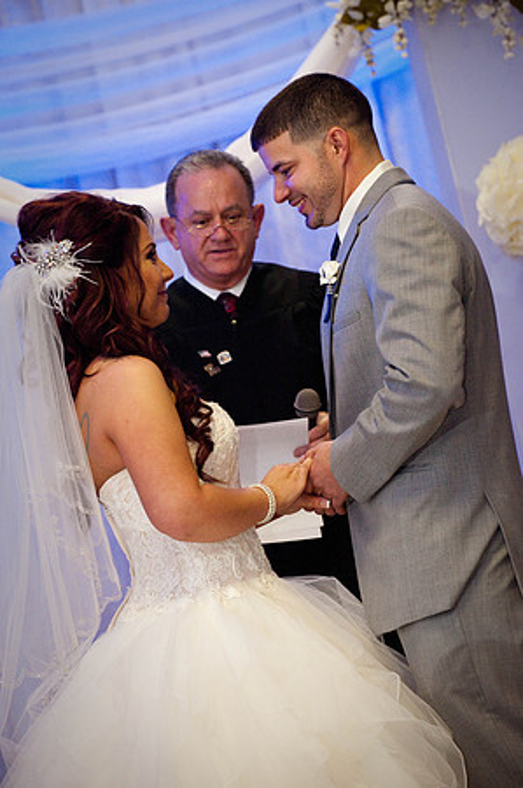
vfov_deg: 12.9
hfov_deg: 8.6
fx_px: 3494
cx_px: 262
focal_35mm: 160
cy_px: 394
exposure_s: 1/125
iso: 3200
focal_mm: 160
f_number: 5.6
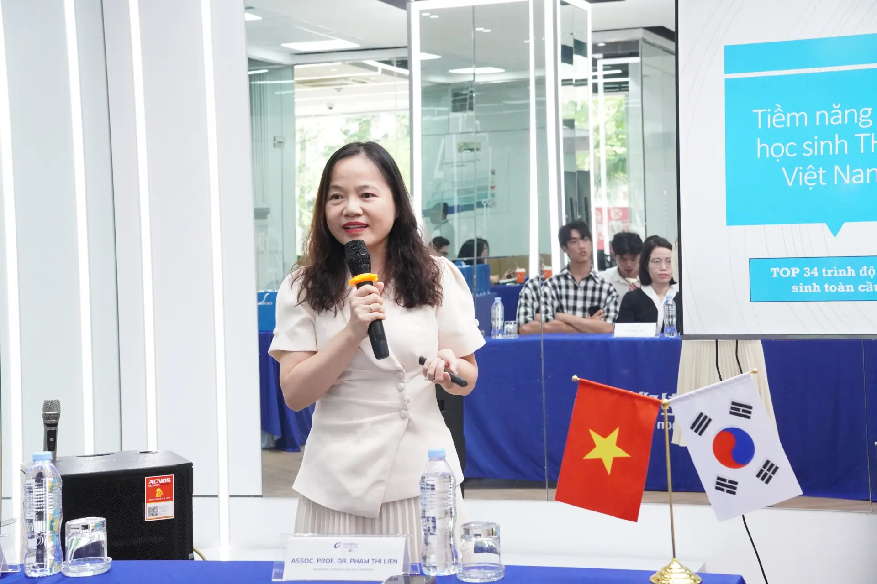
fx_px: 1827
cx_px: 438
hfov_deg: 27.0
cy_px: 292
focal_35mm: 75
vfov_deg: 18.2
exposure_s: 1/250
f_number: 7.1
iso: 4000
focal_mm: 50
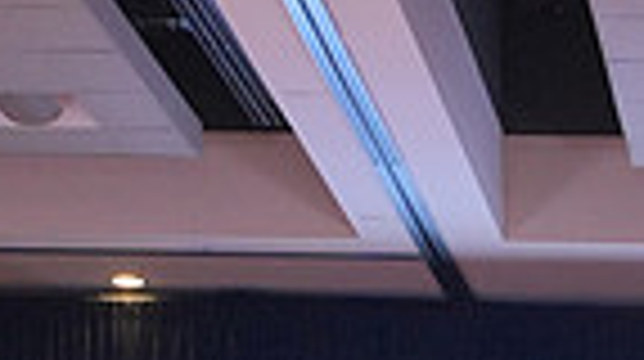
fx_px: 3769
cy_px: 830
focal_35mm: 221
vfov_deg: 5.3
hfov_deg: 9.7
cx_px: 680
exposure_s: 1/400
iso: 2000
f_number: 4
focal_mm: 35
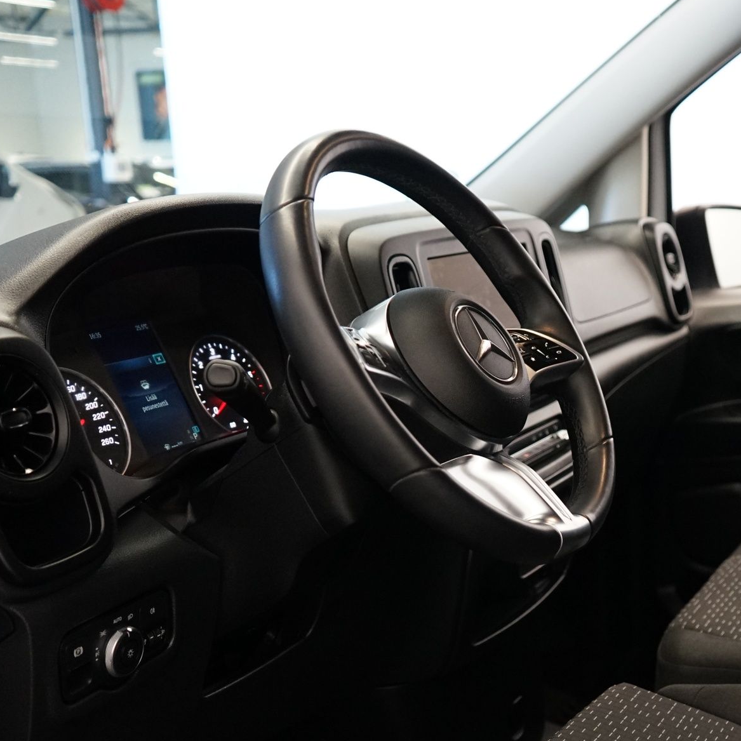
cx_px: 594
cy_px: 520
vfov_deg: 33.0
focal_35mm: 51
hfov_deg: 32.5
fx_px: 1235
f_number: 3.5
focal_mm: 28
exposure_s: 1/160
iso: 2500
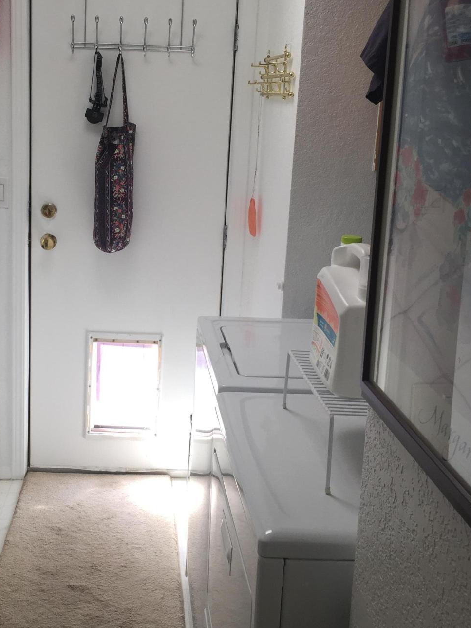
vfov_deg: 42.1
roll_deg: -1.7
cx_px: 133
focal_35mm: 45
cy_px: 306
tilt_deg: -11.4
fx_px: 816
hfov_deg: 31.7
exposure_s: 1/40
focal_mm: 4.15
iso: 32
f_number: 2.2
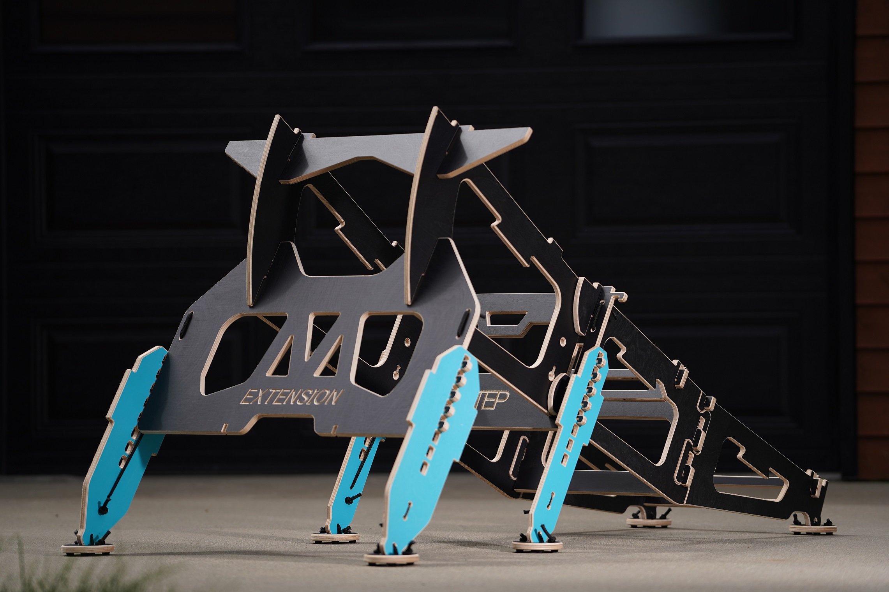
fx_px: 4049
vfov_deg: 8.4
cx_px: 444
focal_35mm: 164
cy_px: 296
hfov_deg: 12.5
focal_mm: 164
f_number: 4
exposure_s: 1/1250
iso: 100
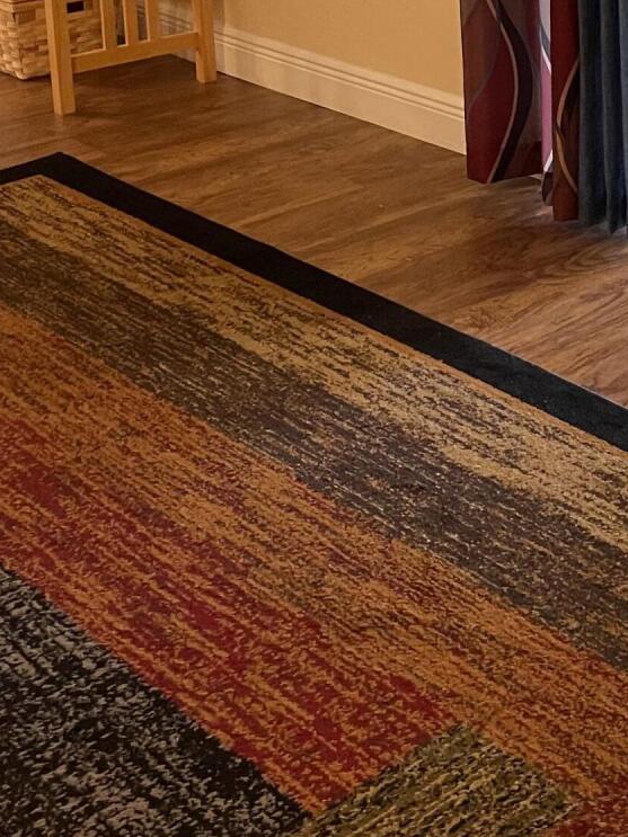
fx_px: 1694
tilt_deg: -14.5
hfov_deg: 20.6
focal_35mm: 70
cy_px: 26
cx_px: 548
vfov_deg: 26.5
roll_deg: +1.9
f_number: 1.6
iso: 320
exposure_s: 1/60
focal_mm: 4.2
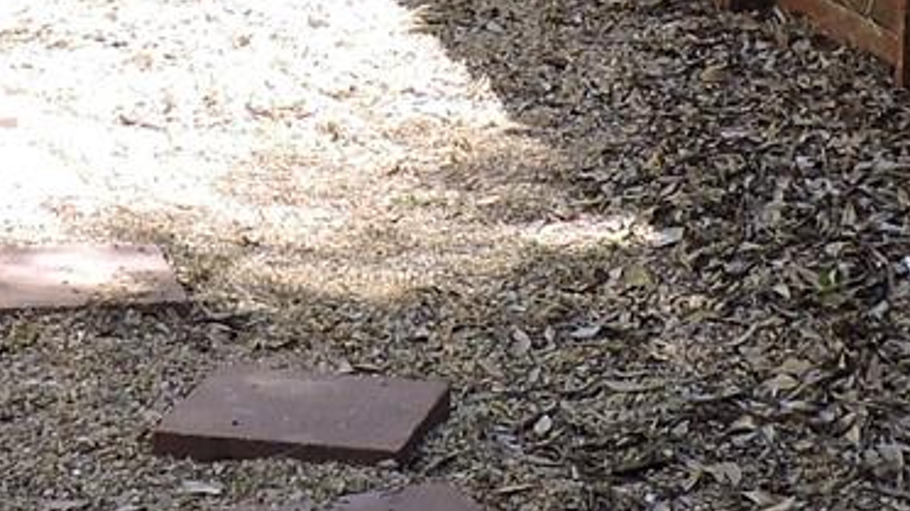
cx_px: 389
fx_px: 3474
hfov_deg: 14.9
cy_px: -342
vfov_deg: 8.2
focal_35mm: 144
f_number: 3
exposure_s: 1/320
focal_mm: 4.3
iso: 100
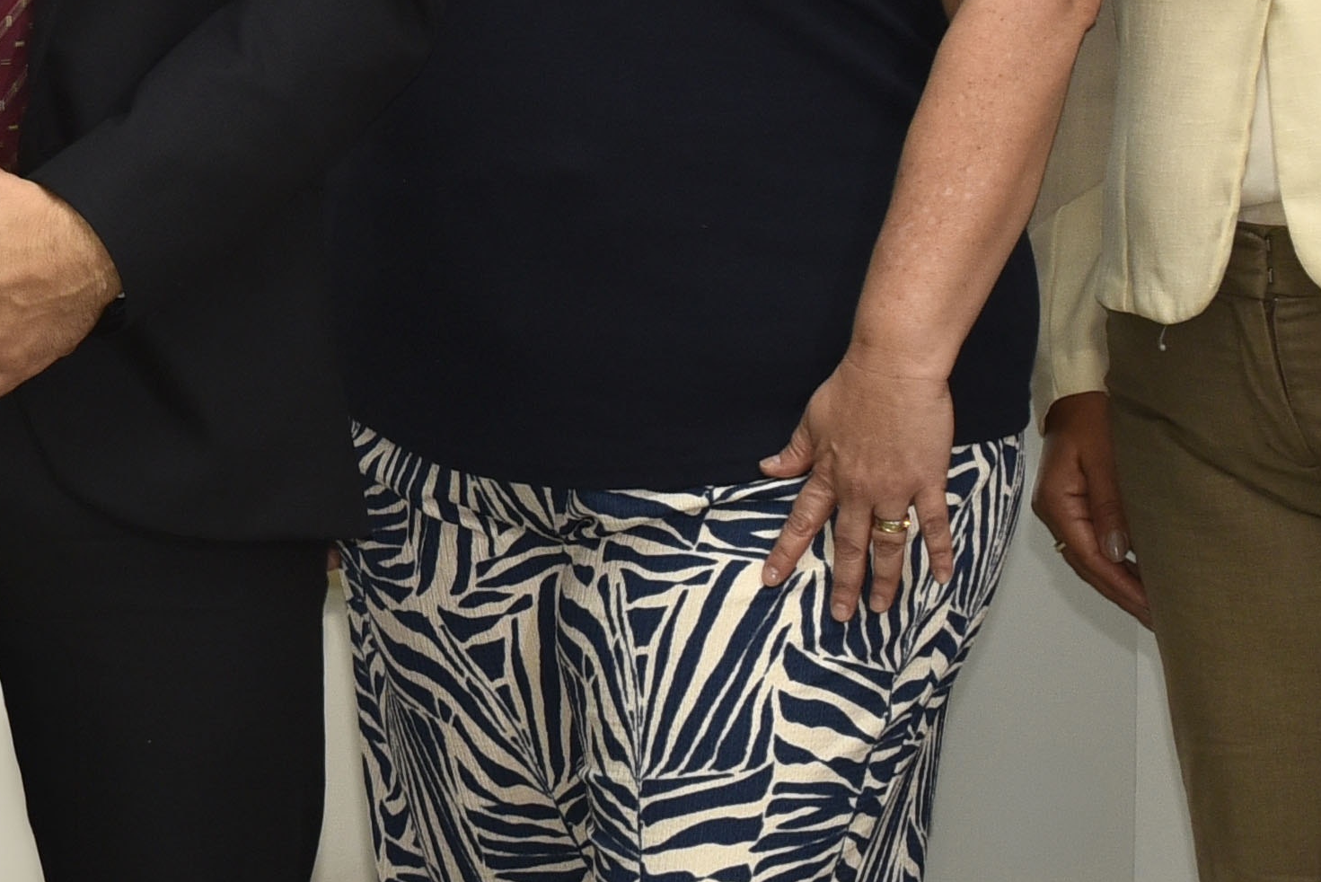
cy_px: -673
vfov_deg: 3.8
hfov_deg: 5.7
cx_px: -224
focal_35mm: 360
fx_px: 13214
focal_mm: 90
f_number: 7.1
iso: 500
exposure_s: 1/80
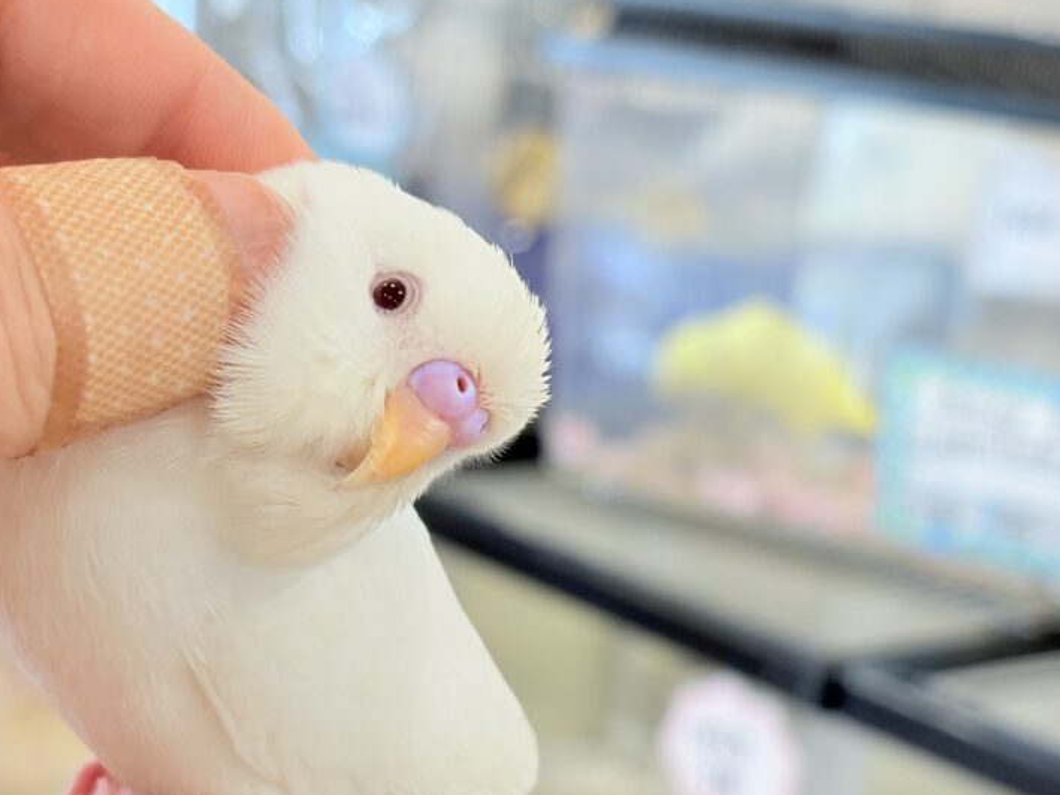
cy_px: 389
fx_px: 2695
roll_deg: -4.6
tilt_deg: -11.4
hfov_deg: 22.2
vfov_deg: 16.8
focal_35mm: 88
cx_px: 611
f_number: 1.6
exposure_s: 1/100
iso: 64
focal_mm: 5.96
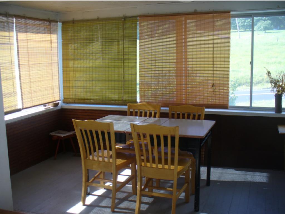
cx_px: 142
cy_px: 107
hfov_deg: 50.1
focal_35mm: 37
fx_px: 305
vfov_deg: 38.7
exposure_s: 1/60
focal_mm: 6.1
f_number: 2.8
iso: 80
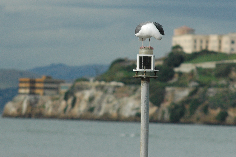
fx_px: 3433
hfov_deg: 3.9
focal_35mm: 524
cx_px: 145
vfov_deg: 2.6
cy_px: 32
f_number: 7.1
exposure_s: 1/2500
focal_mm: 210
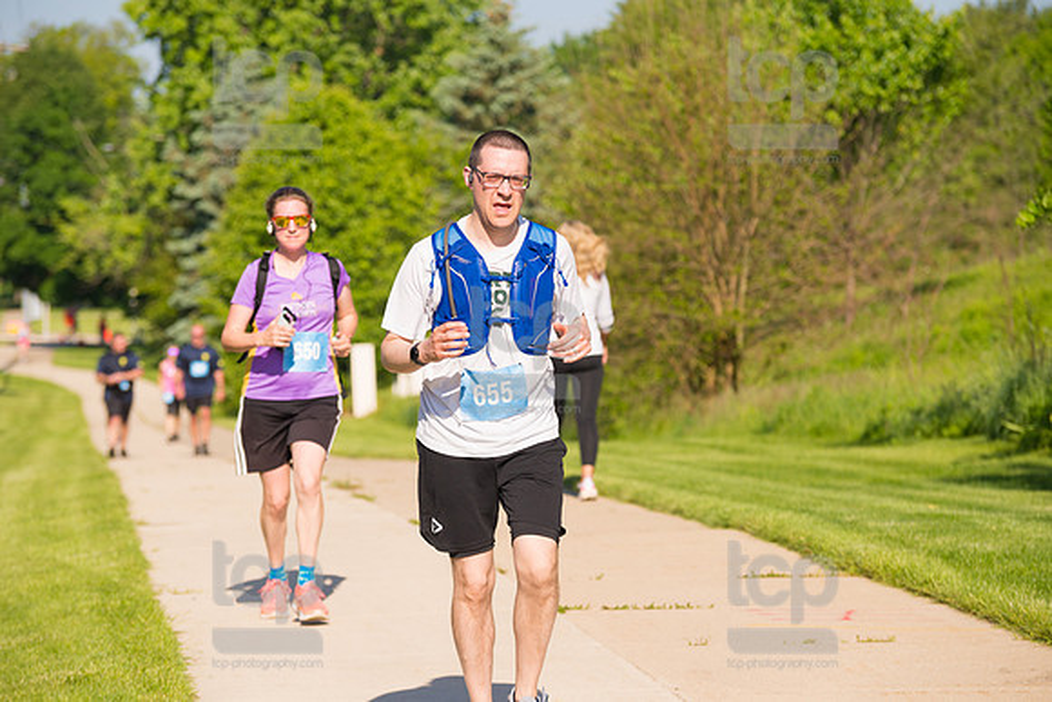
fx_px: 4238
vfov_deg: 9.5
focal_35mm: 145
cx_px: 526
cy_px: 351
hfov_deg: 14.2
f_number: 5.6
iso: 400
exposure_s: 1/2000
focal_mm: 145
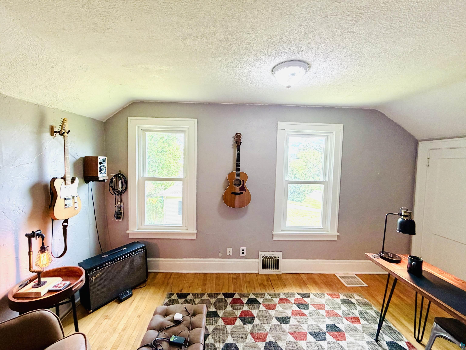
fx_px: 188
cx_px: 233
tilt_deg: -0.7
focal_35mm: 14
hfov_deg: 102.1
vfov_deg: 85.7
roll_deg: -2.3
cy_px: 175
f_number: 2.2
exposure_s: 1/120
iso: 250
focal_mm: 2.22
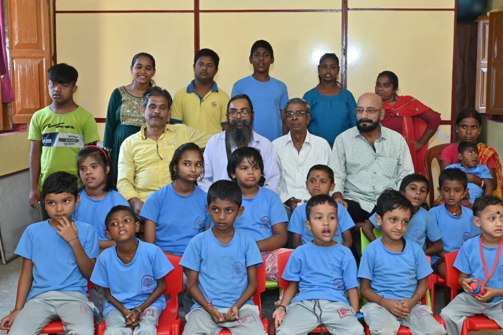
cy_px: 168
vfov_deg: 41.6
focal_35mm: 32
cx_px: 252
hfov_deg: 59.5
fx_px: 440
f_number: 8
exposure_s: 1/160
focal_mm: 31.5
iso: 1000
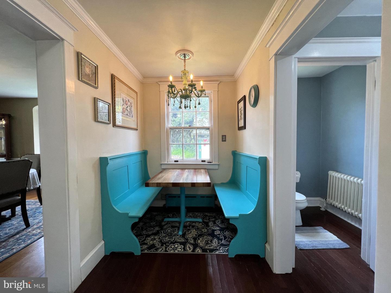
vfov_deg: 89.9
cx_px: 196
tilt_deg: -2.3
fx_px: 147
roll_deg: +0.1
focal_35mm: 13
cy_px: 146
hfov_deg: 106.2
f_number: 1.8
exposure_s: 1/120
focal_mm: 1.57
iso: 80
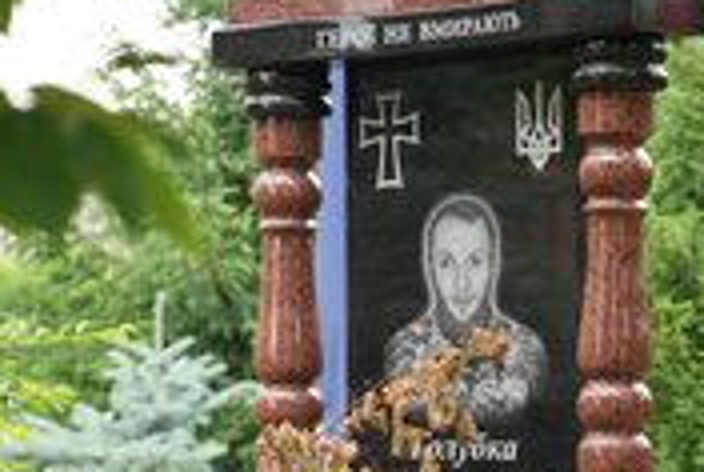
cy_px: 390
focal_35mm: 159
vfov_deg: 8.6
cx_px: 380
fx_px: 3115
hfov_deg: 12.9
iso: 100
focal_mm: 70
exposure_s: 1/160
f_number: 2.8
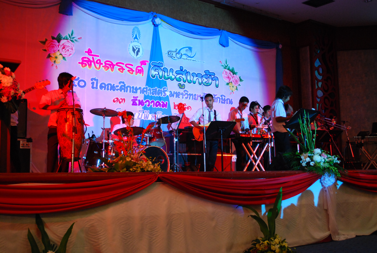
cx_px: 188
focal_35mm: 44
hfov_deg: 44.9
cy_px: 126
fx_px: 456
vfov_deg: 31.0
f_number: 4.8
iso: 800
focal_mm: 29
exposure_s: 1/10
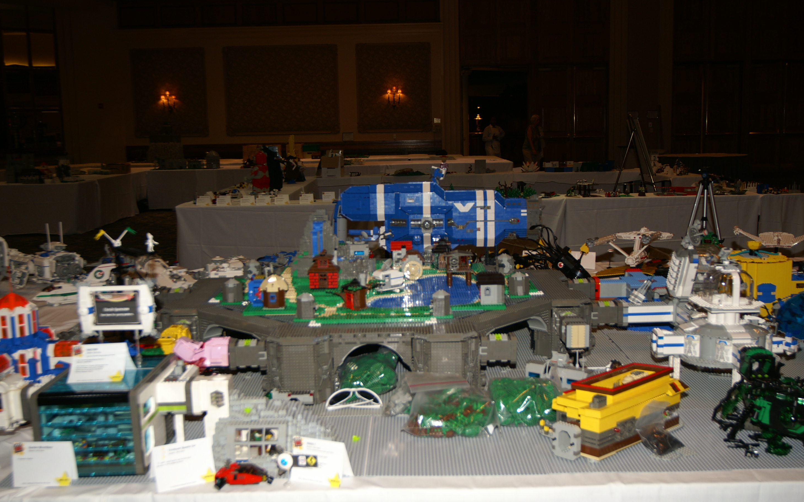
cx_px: 415
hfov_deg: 51.5
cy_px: 244
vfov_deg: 33.6
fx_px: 833
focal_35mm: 38
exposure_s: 1/60
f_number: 4
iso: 200
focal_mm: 24
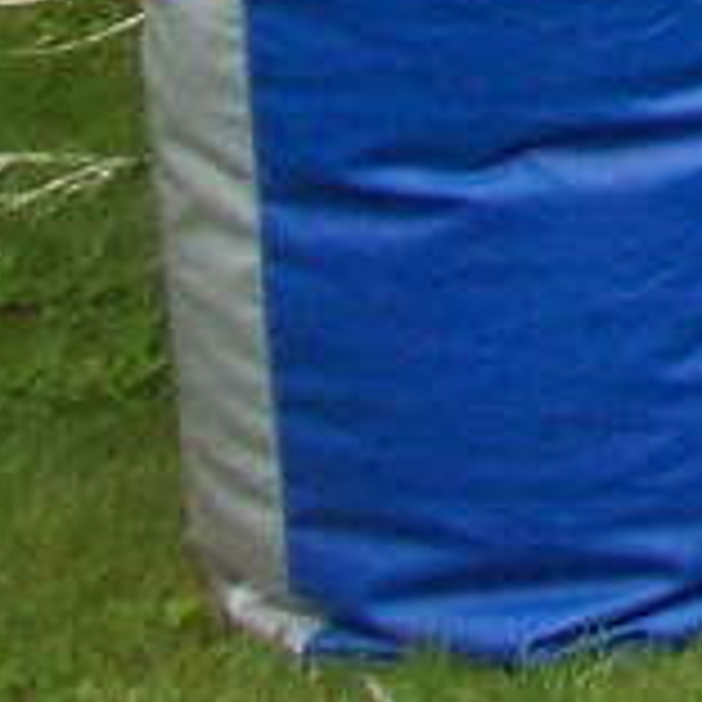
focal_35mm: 244
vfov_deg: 6.6
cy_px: -1318
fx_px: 5598
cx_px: 2664
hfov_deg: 6.1
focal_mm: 6
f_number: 2.7
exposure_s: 1/143
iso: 80
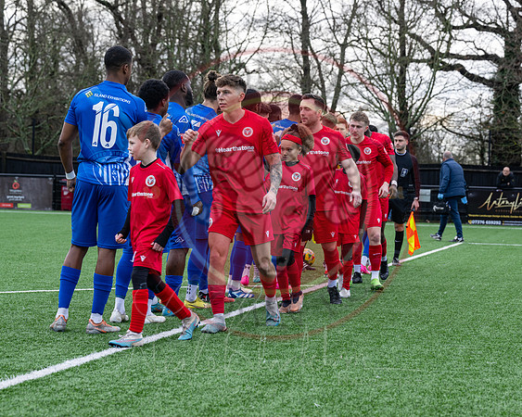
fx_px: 1409
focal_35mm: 91
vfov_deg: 16.8
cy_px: 208
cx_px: 283
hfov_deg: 21.0
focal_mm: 81
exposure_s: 1/250
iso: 250
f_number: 5
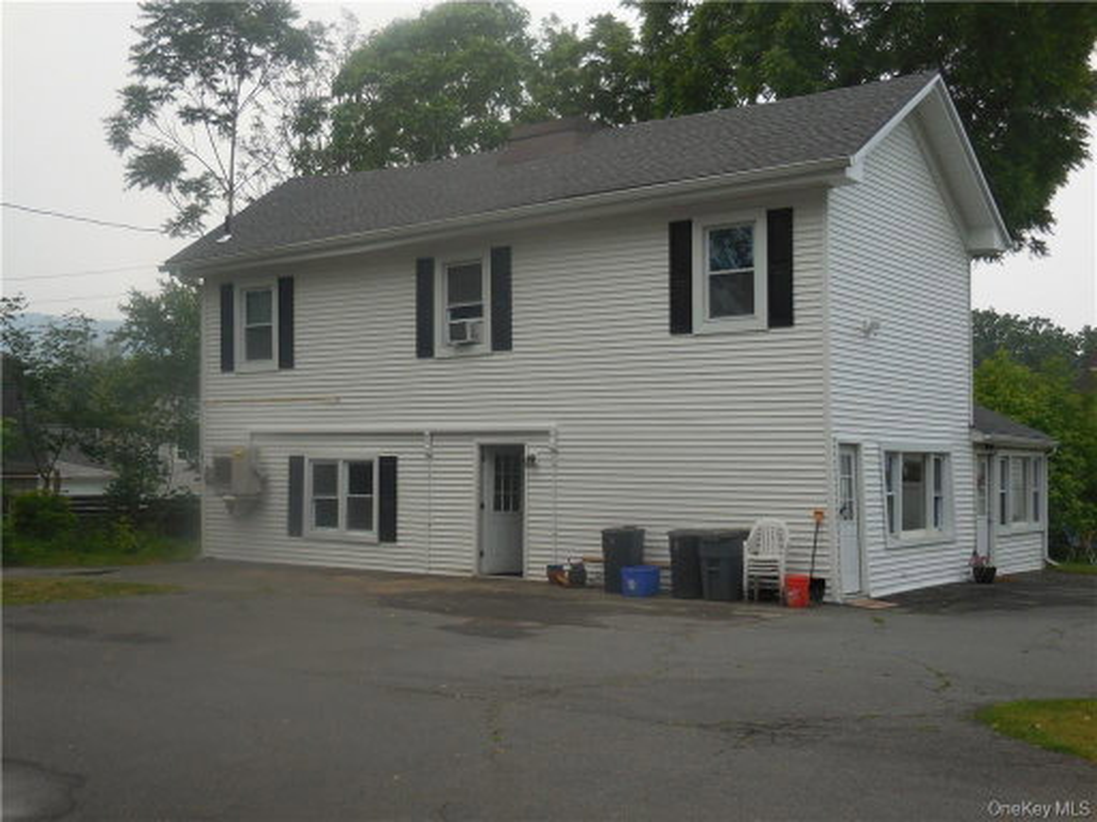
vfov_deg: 32.2
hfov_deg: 42.1
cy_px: 411
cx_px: 548
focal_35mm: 45
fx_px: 1426
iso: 125
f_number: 4.2
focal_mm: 8.1
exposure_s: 1/800
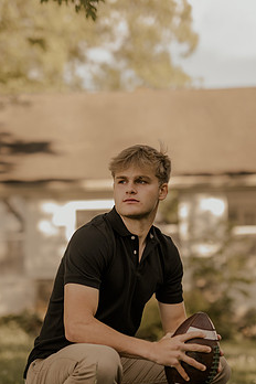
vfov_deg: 21.0
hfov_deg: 14.1
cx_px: 120
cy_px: 231
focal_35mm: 97
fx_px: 1035
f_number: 1.8
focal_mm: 50
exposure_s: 1/800
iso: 100
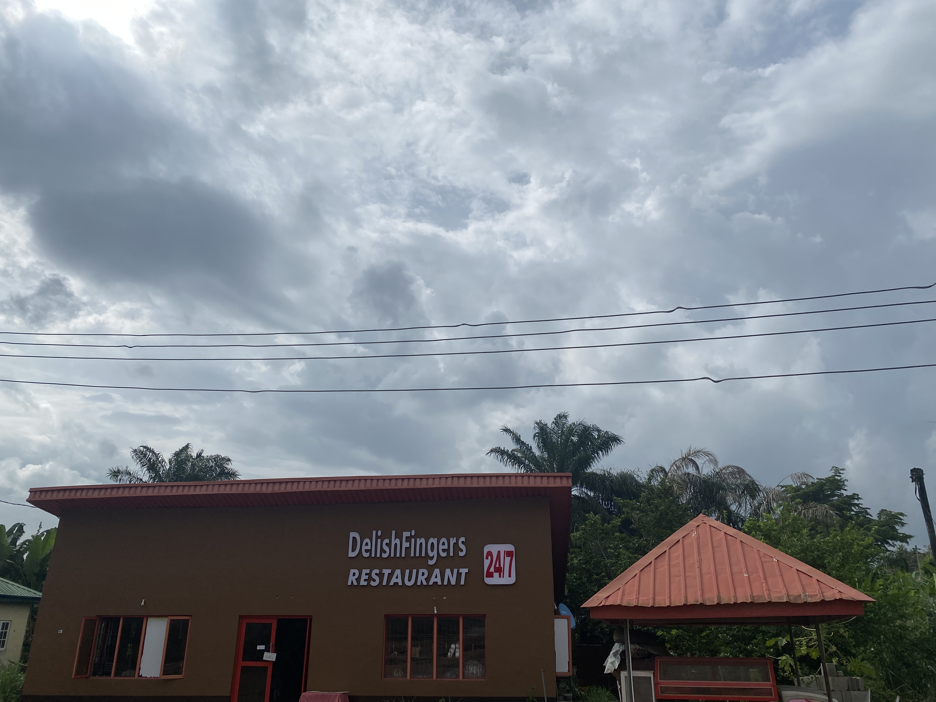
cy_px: 351
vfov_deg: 53.1
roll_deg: -0.8
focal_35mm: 26
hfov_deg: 67.3
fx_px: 703
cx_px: 468
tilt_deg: +21.5
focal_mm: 4.25
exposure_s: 1/12658
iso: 40
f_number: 1.8
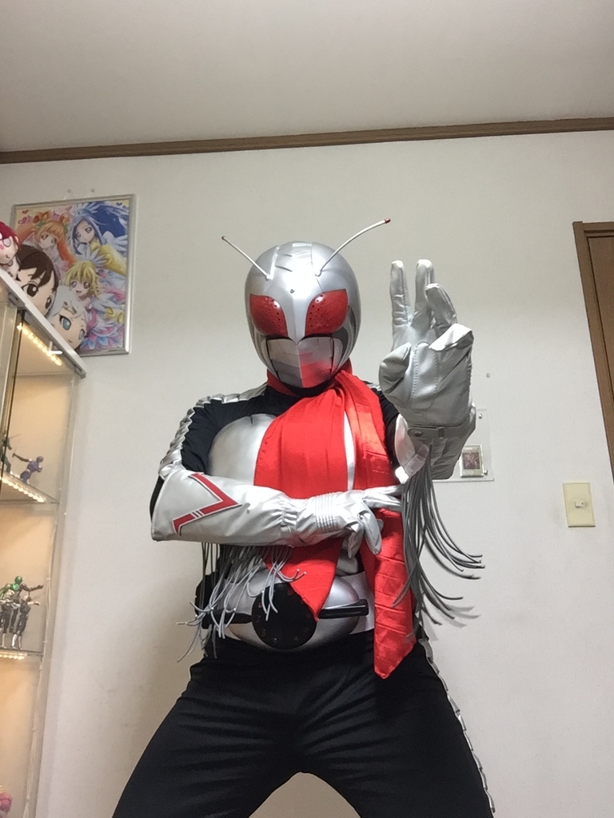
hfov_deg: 45.4
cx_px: 307
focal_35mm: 31
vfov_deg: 58.4
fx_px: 733
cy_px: 409
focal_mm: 2.65
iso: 125
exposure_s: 1/30
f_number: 2.2
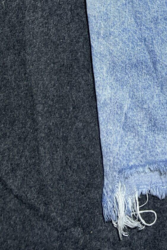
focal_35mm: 82
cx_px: 233
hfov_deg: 15.6
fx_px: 570
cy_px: -129
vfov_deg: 20.9
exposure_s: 1/100
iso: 80
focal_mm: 5.7
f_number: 1.5
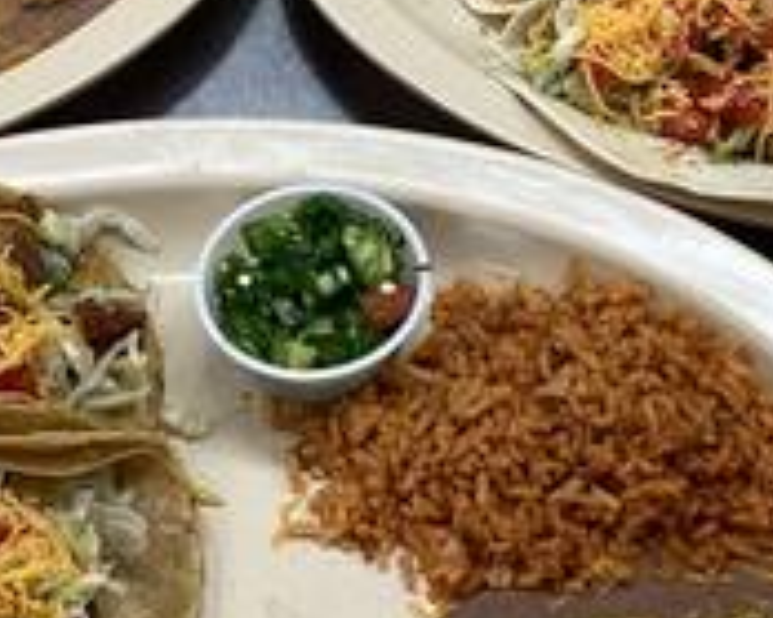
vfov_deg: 14.9
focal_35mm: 102
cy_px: 53
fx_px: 2332
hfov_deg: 18.8
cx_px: 258
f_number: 2.4
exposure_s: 1/60
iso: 50
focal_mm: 3.3
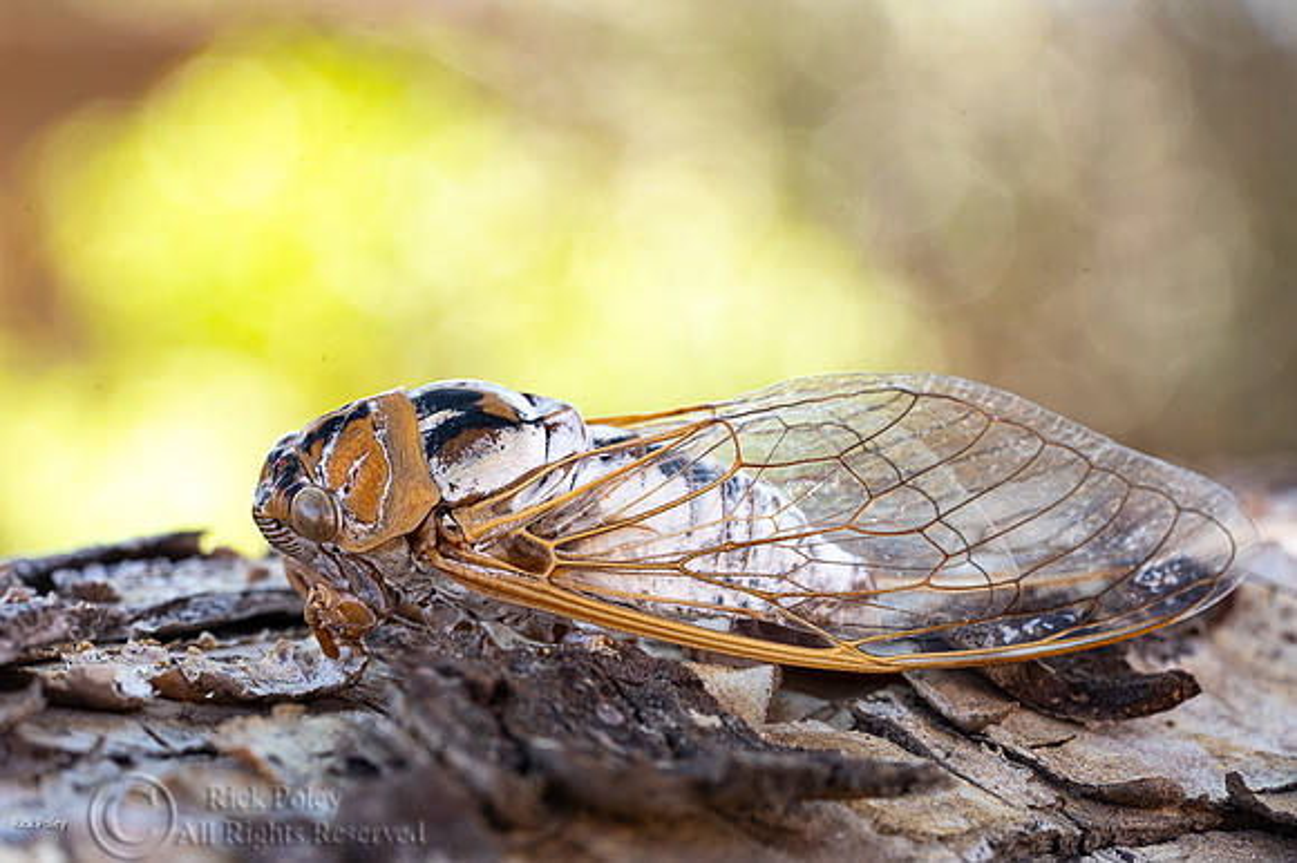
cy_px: 415
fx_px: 3363
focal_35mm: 93
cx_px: 624
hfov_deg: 21.8
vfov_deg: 14.6
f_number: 11
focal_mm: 90
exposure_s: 1/13
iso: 200
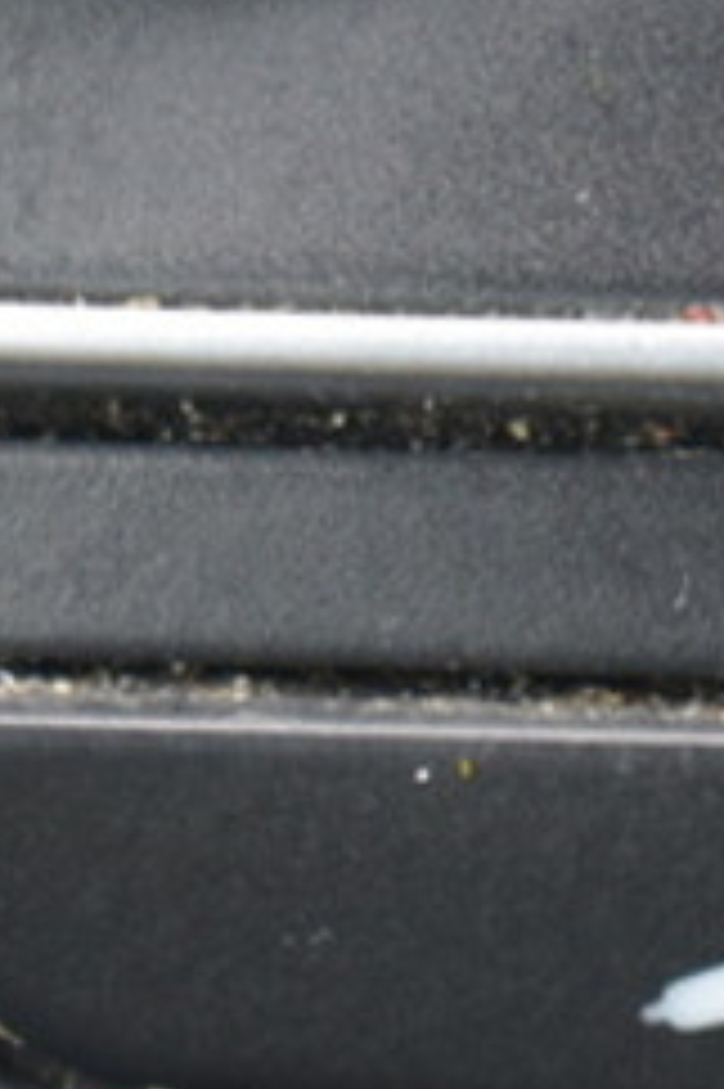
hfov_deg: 3.0
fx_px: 13654
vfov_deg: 4.6
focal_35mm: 452
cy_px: -92
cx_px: 787
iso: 640
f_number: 5.6
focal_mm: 52
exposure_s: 1/60
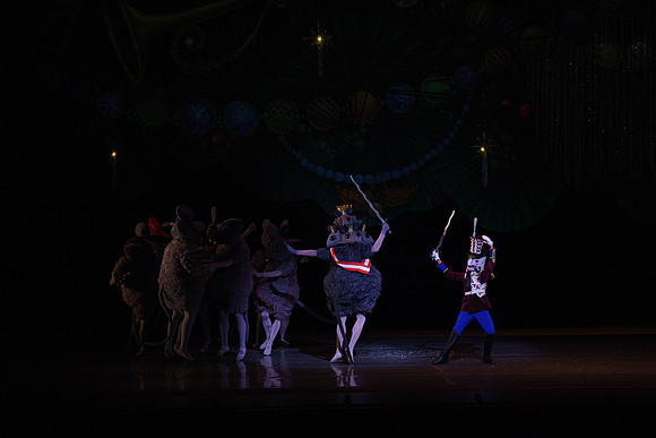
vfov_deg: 9.2
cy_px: 219
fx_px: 2734
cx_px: 328
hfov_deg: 13.7
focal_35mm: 150
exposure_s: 1/320
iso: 5000
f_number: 10
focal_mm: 150
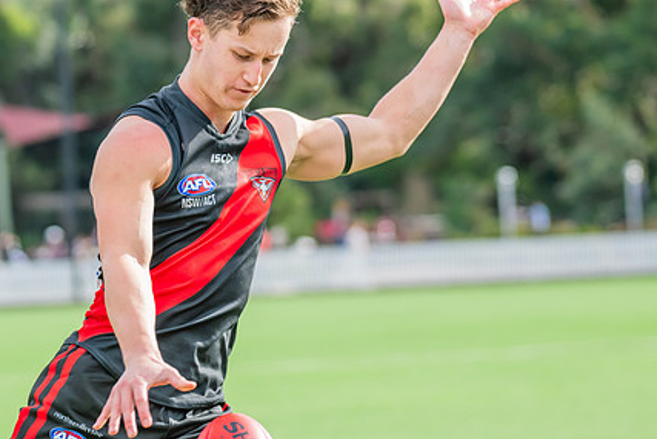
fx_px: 4217
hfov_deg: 8.9
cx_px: 271
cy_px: 238
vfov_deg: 6.0
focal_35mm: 231
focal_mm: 170
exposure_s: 1/1250
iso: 800
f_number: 5
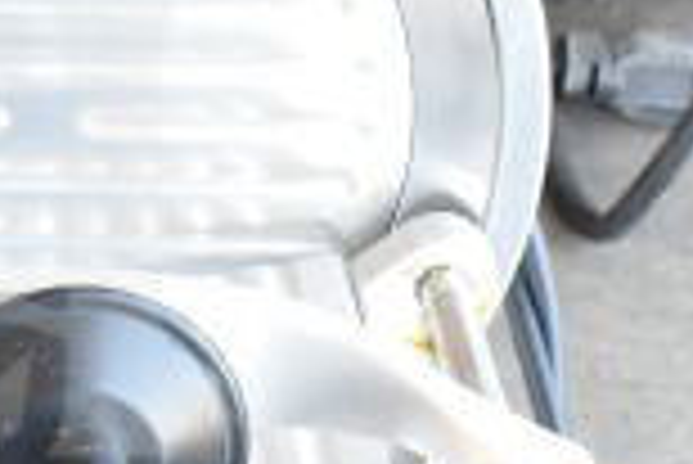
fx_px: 4355
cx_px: -230
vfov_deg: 6.1
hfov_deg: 8.9
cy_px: 358
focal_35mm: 226
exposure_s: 1/60
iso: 1600
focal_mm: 38
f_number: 8
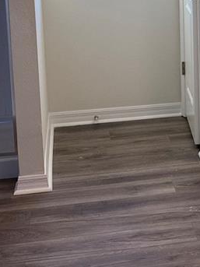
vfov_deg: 21.1
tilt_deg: -9.2
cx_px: 273
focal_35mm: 91
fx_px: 701
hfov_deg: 15.3
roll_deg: +0.2
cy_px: 30
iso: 80
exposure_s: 1/120
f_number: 1.8
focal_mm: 4.25
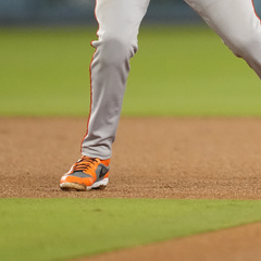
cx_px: 386
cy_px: -42
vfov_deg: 1.2
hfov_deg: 1.2
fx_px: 12386
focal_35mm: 1452
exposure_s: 1/2500
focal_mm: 400
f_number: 2.8
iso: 3200
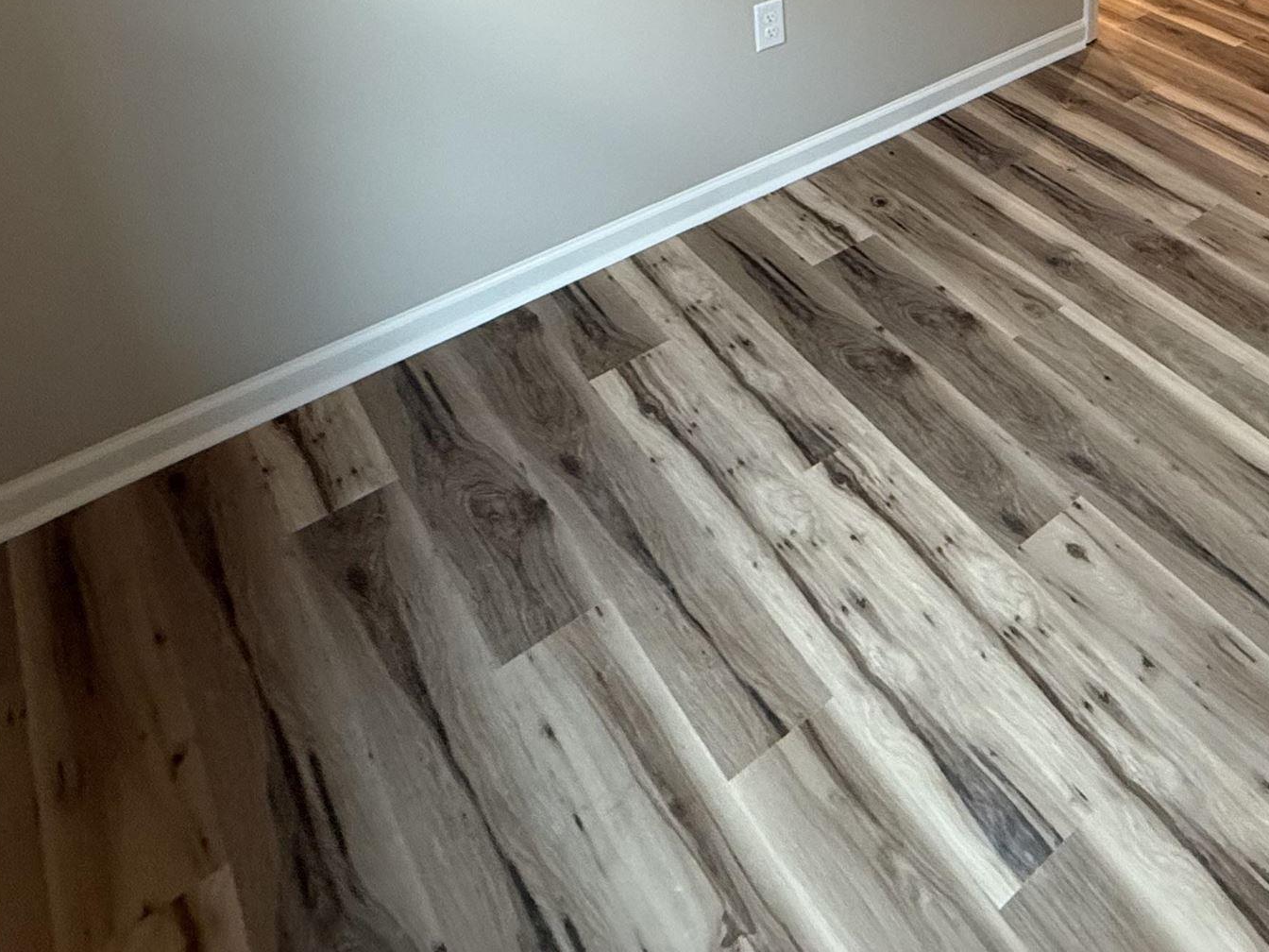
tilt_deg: -18.1
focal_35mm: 32
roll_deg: +0.0
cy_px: -128
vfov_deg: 36.4
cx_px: 999
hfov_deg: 53.4
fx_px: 1173
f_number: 2.2
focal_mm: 2.22
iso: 320
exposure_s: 1/60
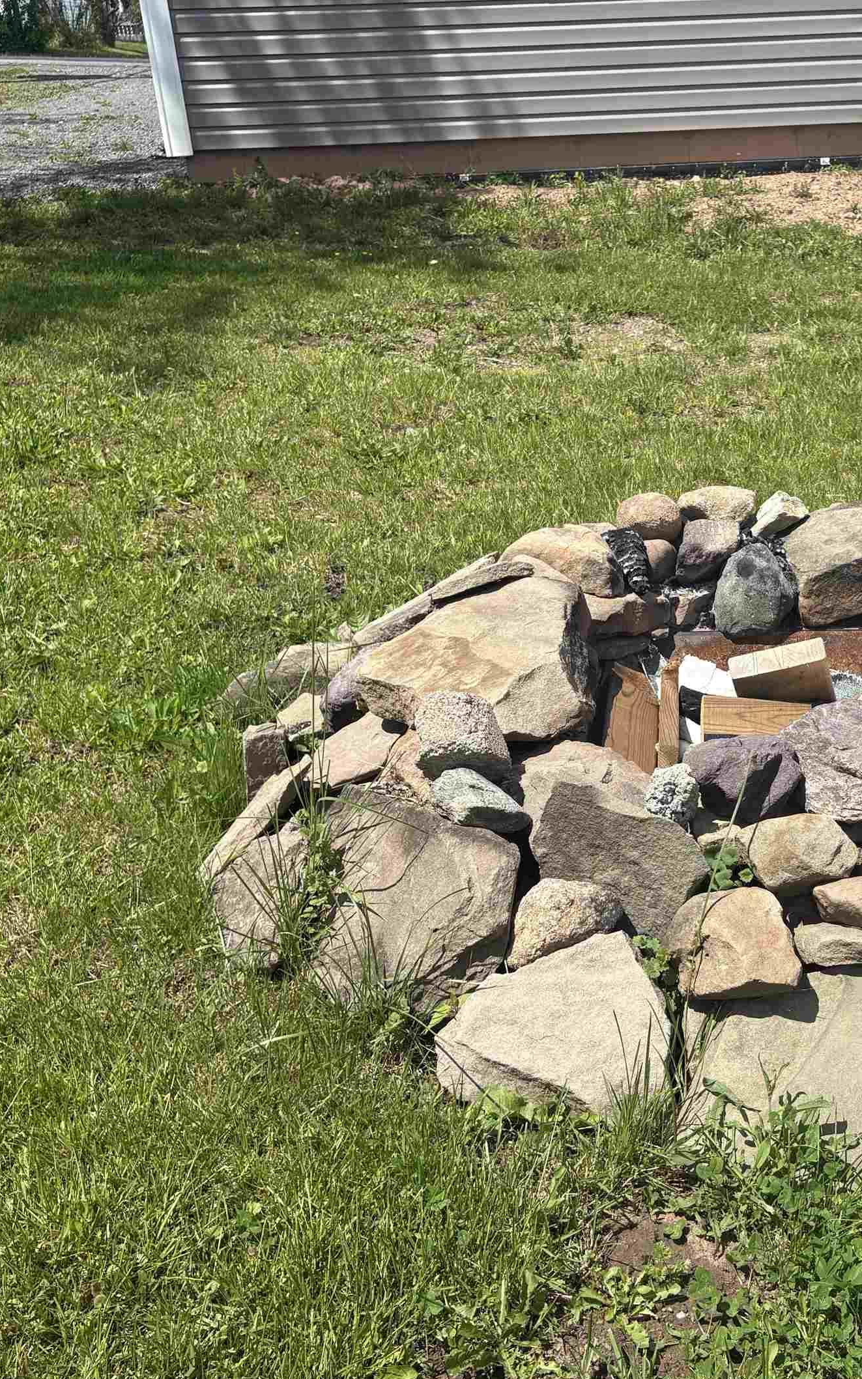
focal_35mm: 40
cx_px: 747
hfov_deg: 30.8
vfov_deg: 49.3
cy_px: 677
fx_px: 1504
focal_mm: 5.96
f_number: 1.6
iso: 50
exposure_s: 1/3279
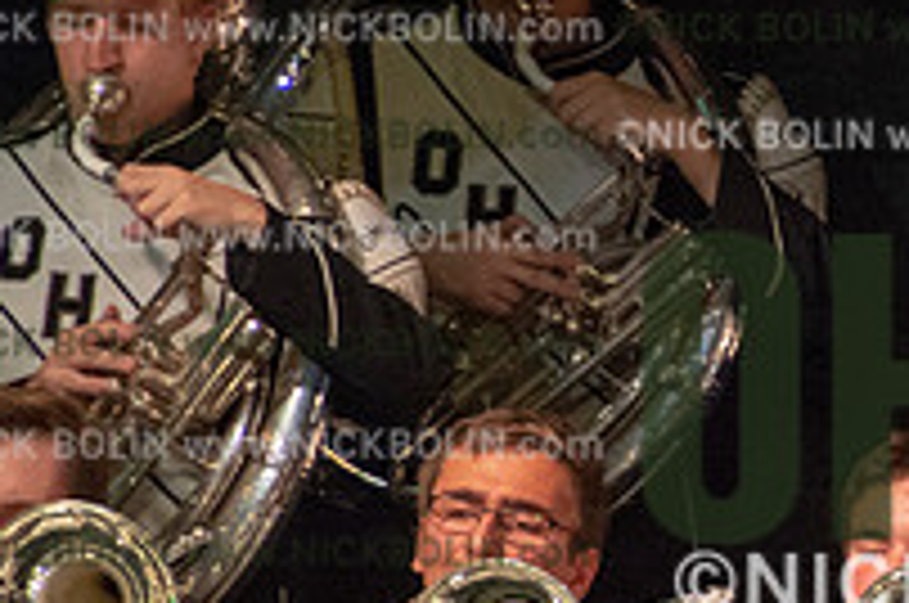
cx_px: 958
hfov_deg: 1.8
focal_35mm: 1151
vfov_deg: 1.2
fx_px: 29016
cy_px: 446
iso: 8000
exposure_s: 1/320
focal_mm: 400
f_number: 5.6
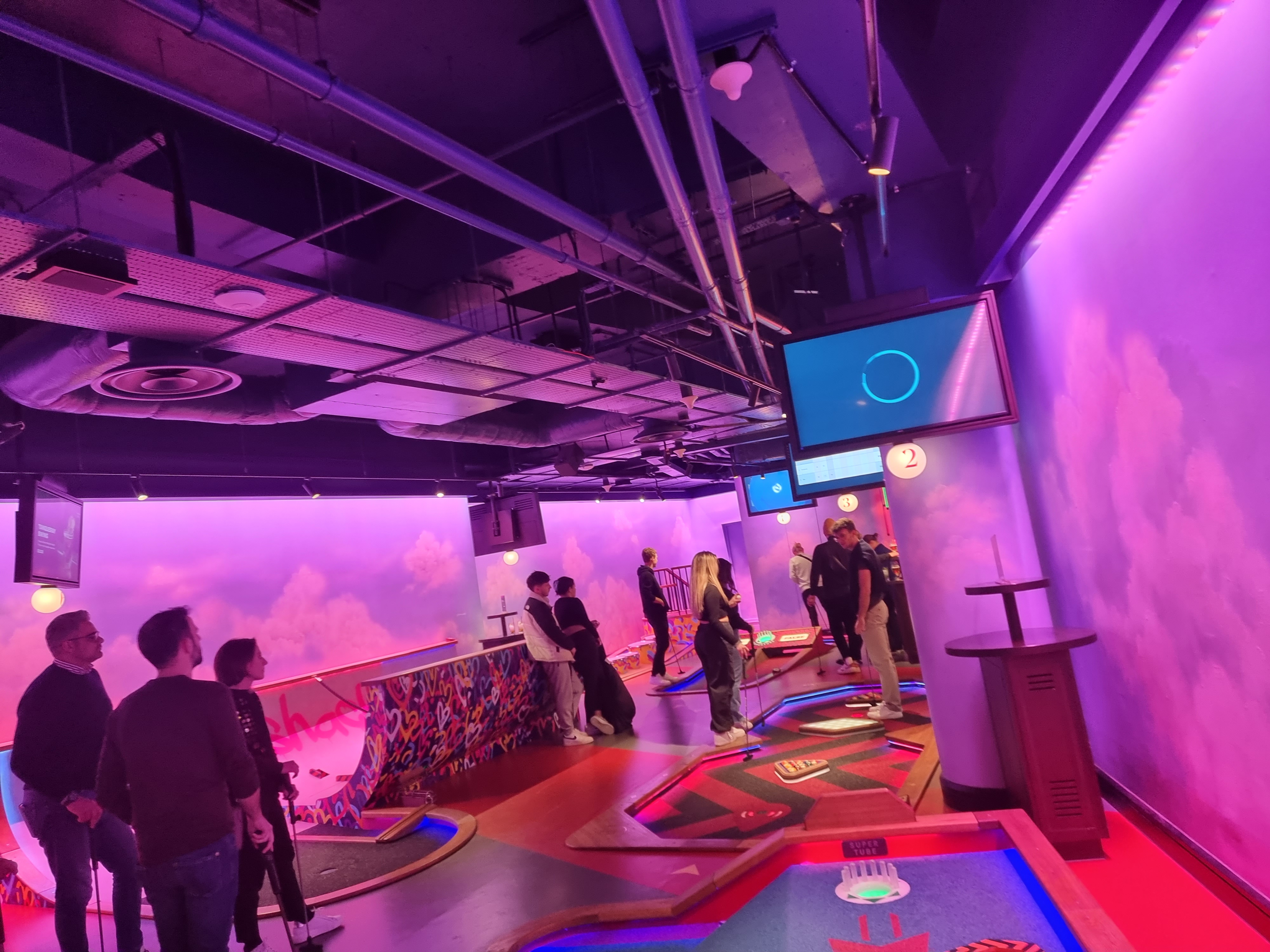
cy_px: 476
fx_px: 881
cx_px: 635
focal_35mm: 24
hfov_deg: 71.6
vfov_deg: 56.8
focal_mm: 6.7
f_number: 1.8
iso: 250
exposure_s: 1/50
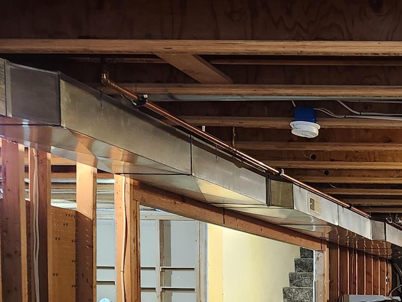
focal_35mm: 73
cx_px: 510
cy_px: 362
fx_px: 848
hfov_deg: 23.8
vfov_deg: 19.0
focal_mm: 5.54
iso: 500
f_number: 1.8
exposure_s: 1/30
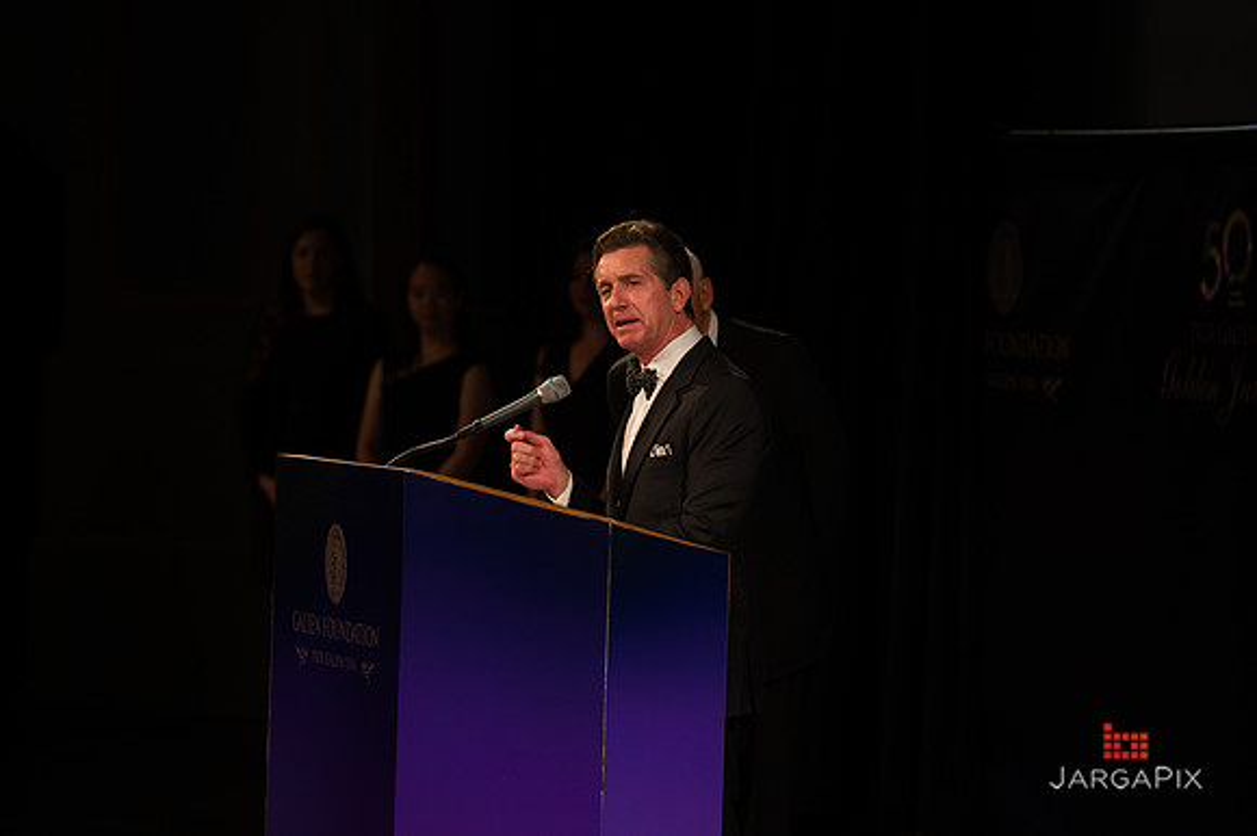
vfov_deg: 6.9
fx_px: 6979
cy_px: 418
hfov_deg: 10.3
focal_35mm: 200
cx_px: 628
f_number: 4
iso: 1600
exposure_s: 1/200
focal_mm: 200
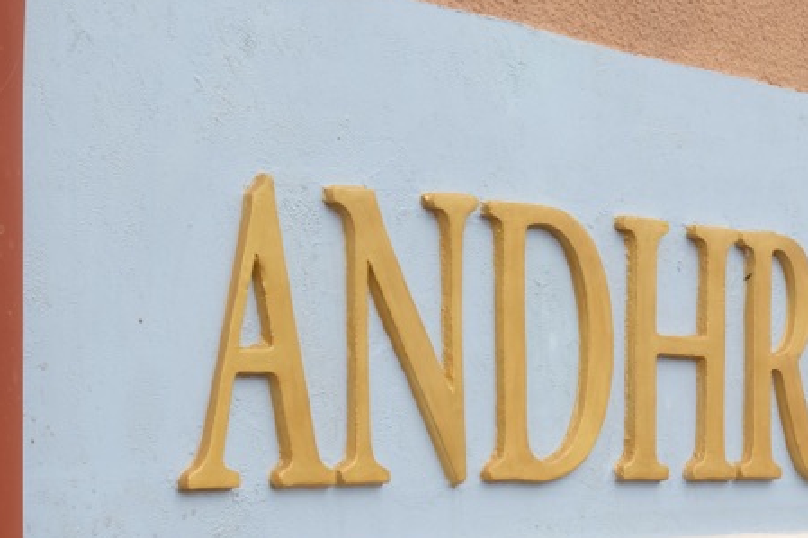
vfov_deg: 10.4
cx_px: 725
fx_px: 2939
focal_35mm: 131
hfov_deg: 15.5
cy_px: 390
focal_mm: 32.9
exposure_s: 1/160
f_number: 6.4
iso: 200
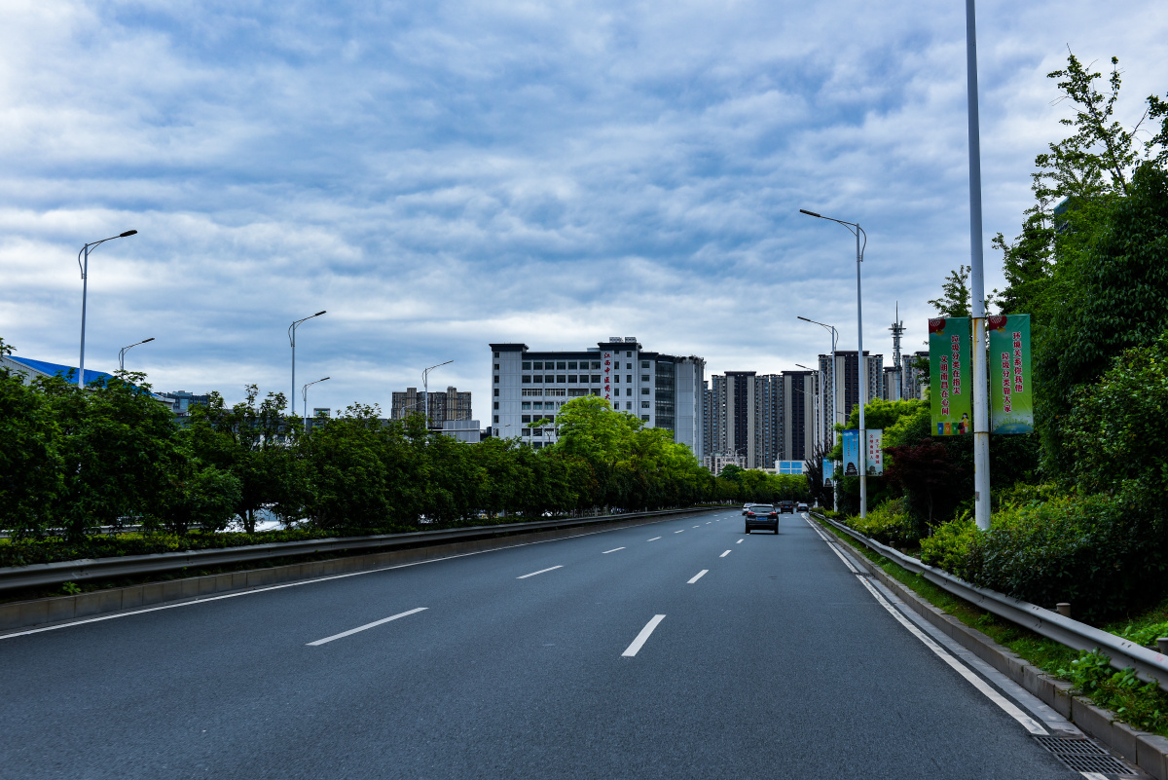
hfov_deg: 43.6
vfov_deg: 29.9
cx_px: 584
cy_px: 390
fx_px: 1460
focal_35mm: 45
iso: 160
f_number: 8
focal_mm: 45
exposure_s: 1/320
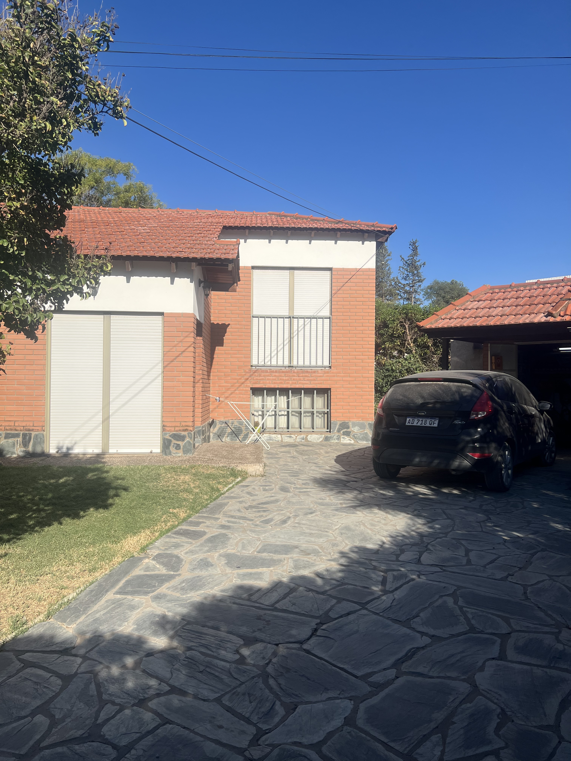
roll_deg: -1.2
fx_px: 572
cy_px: 380
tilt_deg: +0.8
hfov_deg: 53.1
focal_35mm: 26
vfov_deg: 67.3
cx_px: 286
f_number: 1.5
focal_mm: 5.7
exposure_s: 1/6211
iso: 50
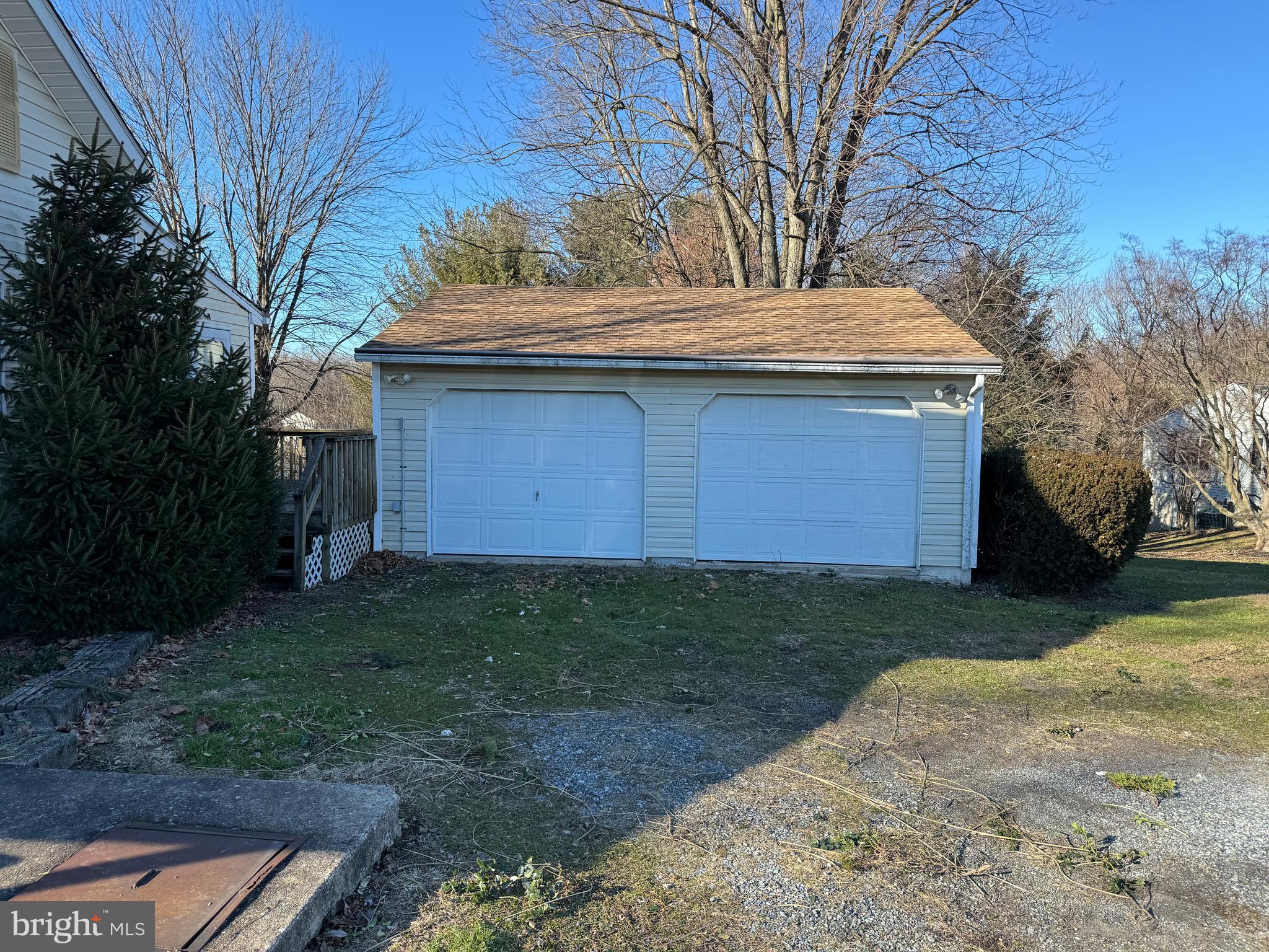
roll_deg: -1.0
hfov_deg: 71.6
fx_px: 880
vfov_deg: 56.8
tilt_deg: -5.0
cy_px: 476
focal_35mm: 24
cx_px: 634
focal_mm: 6.86
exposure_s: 1/1395
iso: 80
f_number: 1.78
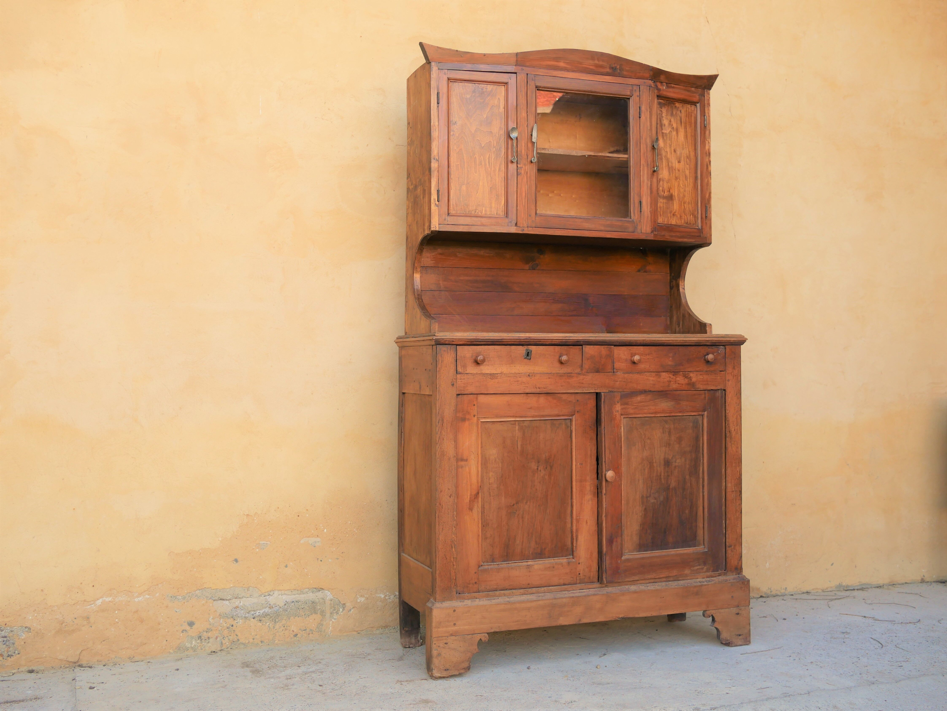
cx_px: 474
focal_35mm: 40
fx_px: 1095
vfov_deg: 36.0
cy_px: 356
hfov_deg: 46.8
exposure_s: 1/320
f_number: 3.2
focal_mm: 20
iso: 200
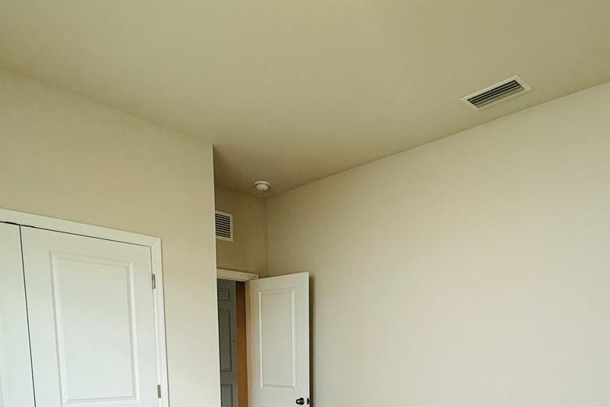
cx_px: 330
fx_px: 492
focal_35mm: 29
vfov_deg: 38.7
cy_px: 426
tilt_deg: -7.1
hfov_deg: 63.5
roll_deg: -0.5
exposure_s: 1/99
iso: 80
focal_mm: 2.22
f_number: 2.2
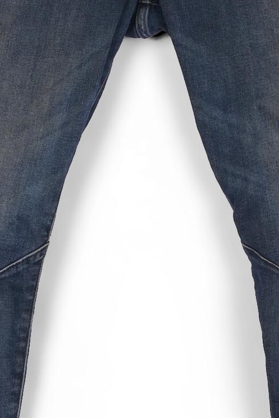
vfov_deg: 10.1
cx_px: 157
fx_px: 2370
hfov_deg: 6.7
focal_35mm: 204
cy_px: 228
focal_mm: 38
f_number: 11
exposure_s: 1/125
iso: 100
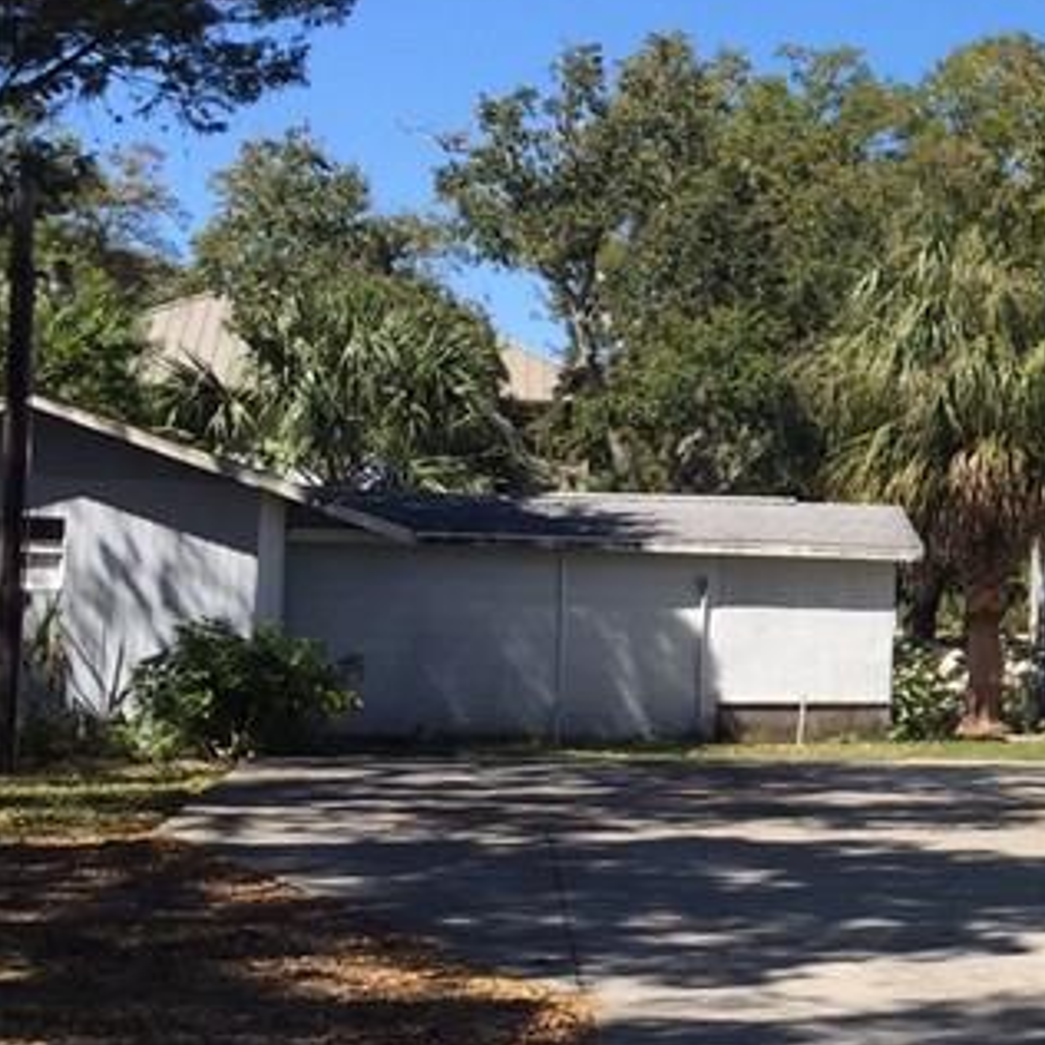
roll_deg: -2.4
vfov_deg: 20.9
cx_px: 1475
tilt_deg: +1.9
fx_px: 2835
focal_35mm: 83
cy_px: 427
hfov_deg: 18.9
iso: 32
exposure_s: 1/1364
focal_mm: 4.15
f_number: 2.2
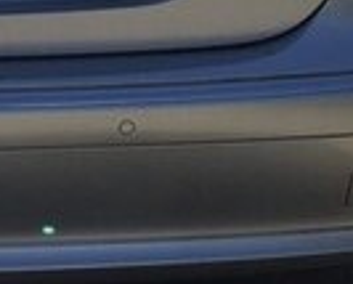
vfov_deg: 10.6
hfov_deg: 13.5
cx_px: -37
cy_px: -153
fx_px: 1466
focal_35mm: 140
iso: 32
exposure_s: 1/3049
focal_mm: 4.15
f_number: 2.2
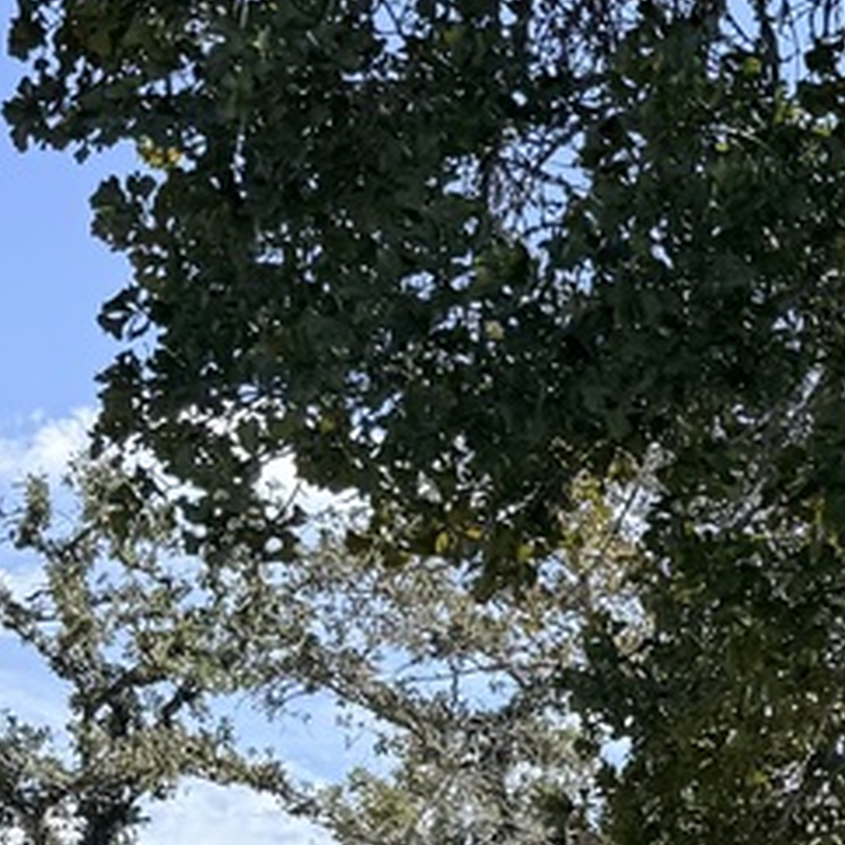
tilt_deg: +6.4
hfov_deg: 12.6
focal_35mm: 126
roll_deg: -2.4
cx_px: 1508
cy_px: 1226
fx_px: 3480
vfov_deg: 13.2
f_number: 1.78
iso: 80
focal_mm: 6.76
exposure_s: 1/2907
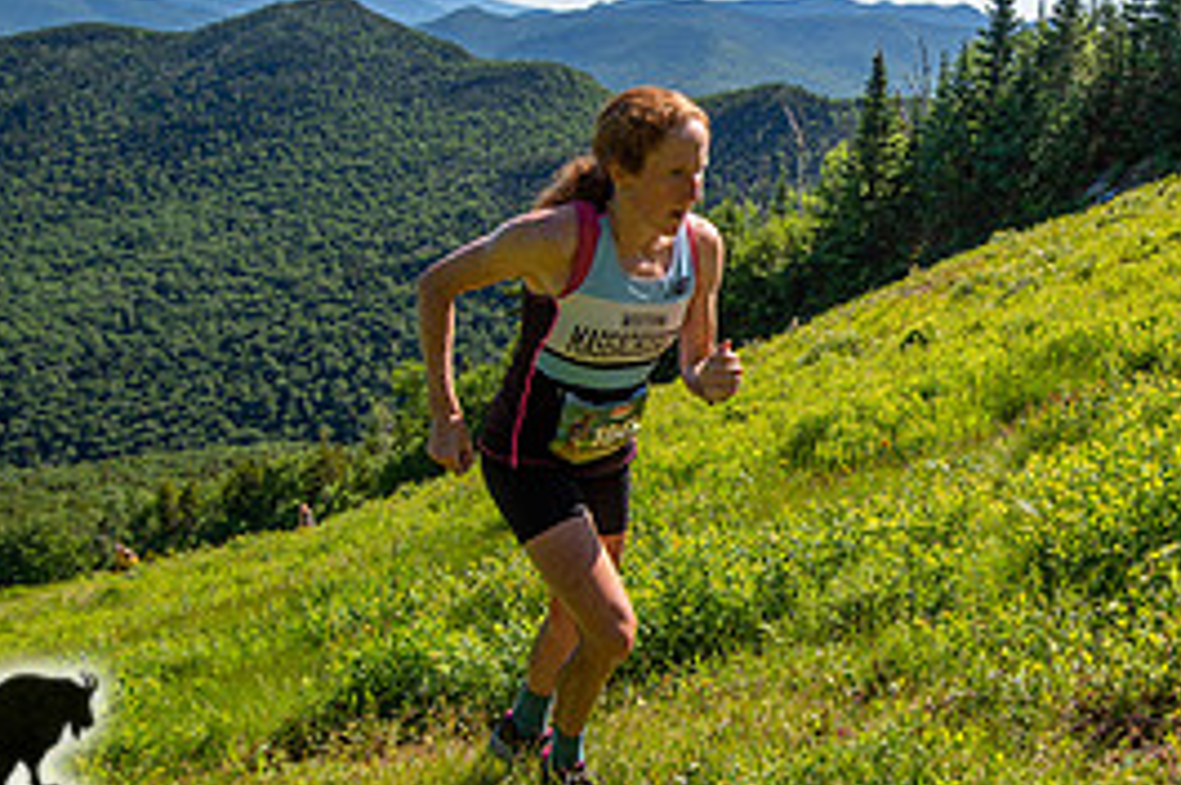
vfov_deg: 37.6
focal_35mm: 35
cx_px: 914
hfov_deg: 51.7
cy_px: 317
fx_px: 1147
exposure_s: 1/500
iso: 100
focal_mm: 16
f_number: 5
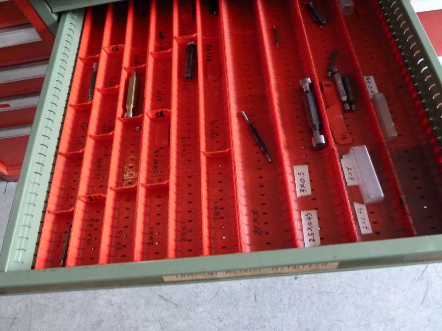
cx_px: 221
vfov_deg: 54.9
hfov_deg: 69.4
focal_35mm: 25
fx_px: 319
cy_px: 166
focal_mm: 4.1
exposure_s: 1/6
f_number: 3.3
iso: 800
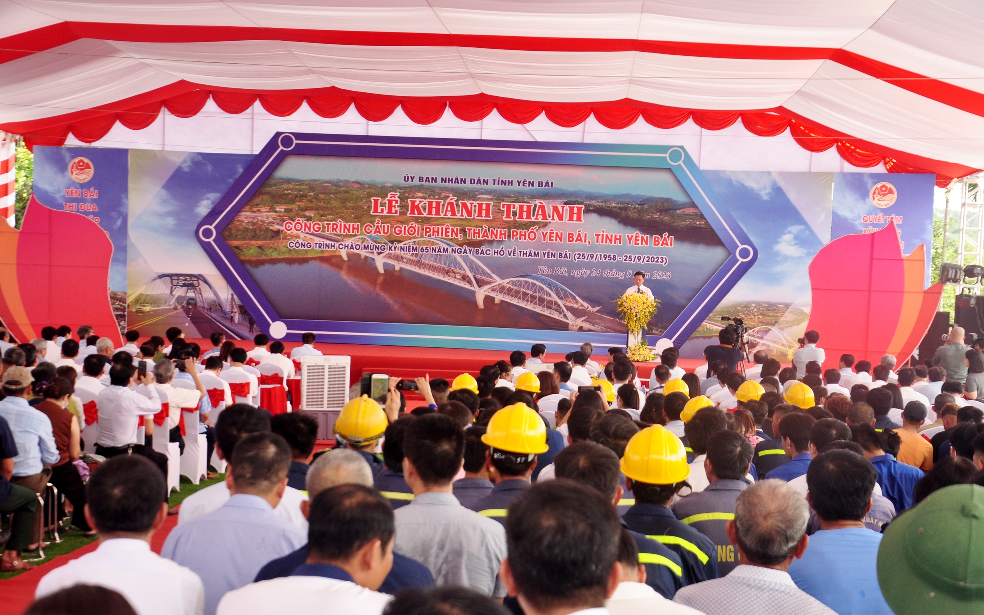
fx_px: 1743
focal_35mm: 65
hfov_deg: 31.5
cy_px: 319
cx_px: 488
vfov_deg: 20.0
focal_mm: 42
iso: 400
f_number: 4.8
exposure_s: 1/200
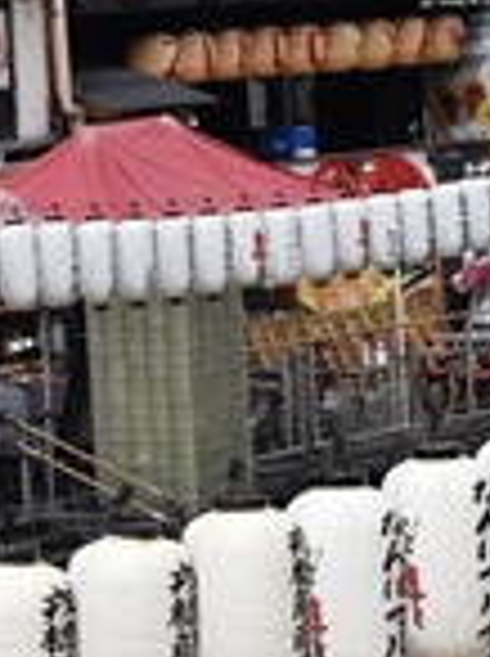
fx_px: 5142
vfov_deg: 7.3
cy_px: 371
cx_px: 346
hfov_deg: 5.5
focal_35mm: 272
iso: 200
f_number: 9
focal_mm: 55
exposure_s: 1/320
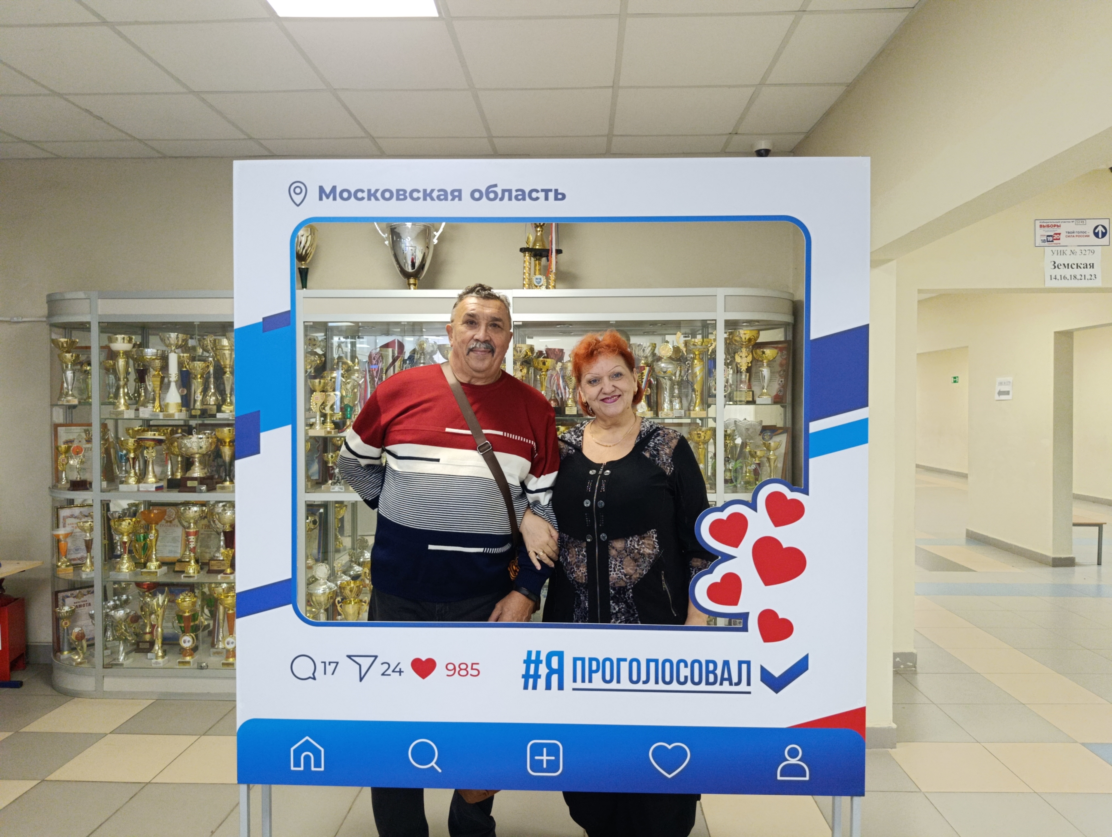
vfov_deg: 59.0
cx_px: 556
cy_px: 418
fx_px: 740
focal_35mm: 23
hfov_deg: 73.8
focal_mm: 6.11
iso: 1135
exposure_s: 1/33.3
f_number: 1.65
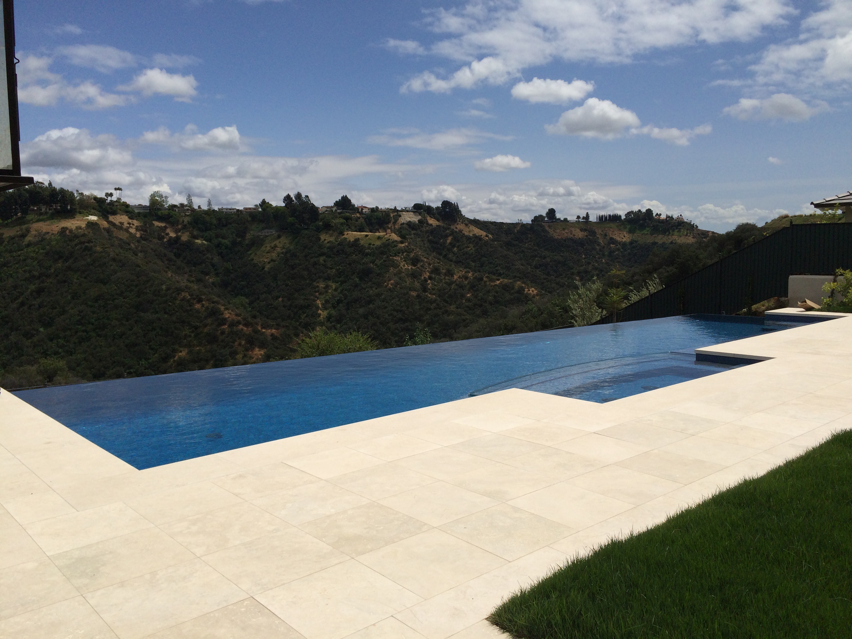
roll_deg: +0.7
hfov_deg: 61.7
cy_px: 320
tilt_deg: -6.0
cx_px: 426
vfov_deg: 48.2
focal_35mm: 29
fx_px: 714
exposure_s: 1/8264
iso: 32
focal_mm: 4.15
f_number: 2.2
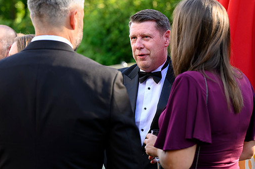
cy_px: 76
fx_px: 686
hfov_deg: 21.0
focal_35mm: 97
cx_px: 134
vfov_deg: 14.1
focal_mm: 84
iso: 400
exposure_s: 1/250
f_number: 4
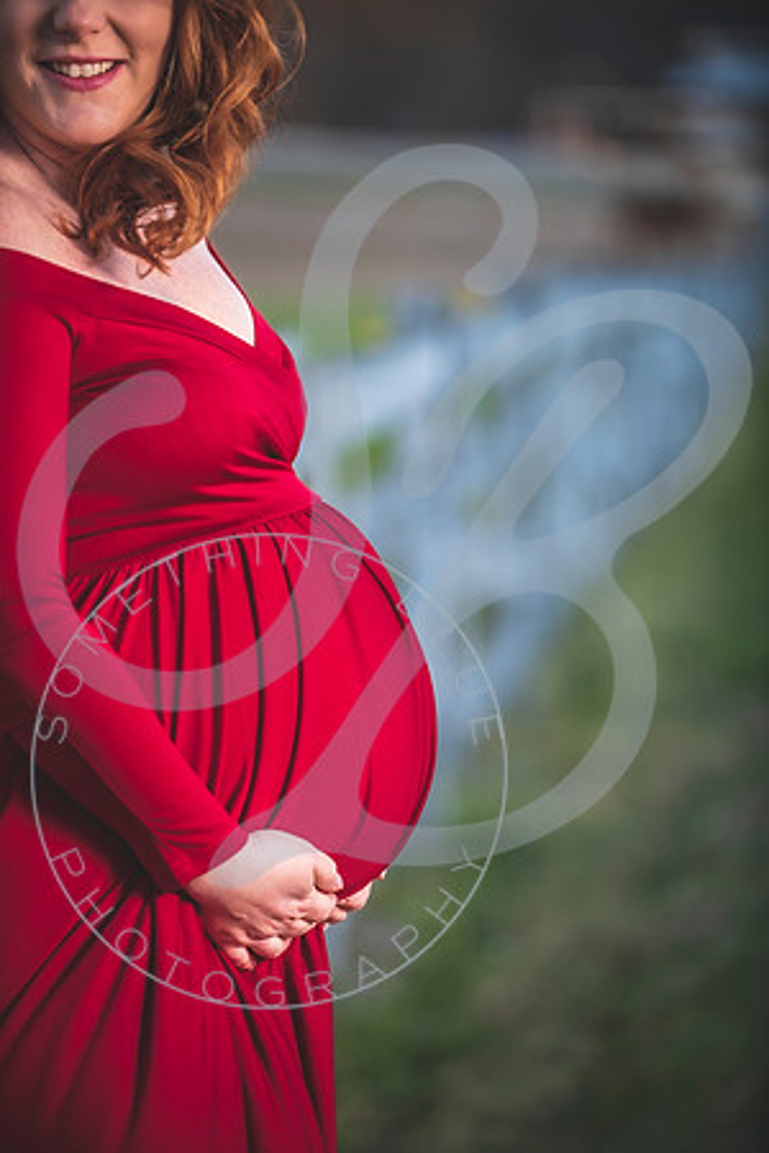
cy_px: 576
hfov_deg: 9.1
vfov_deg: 13.7
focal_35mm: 150
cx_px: 384
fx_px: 4806
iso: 100
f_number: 2.8
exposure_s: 1/250
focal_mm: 150
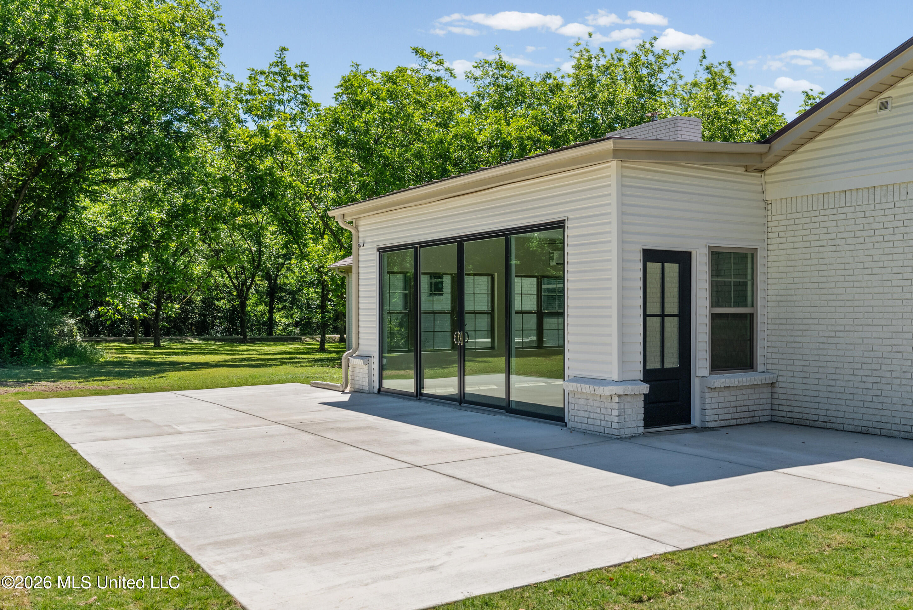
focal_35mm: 32
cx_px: 456
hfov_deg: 58.7
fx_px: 812
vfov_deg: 41.2
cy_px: 305
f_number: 9
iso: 800
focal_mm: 32
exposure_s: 1/500
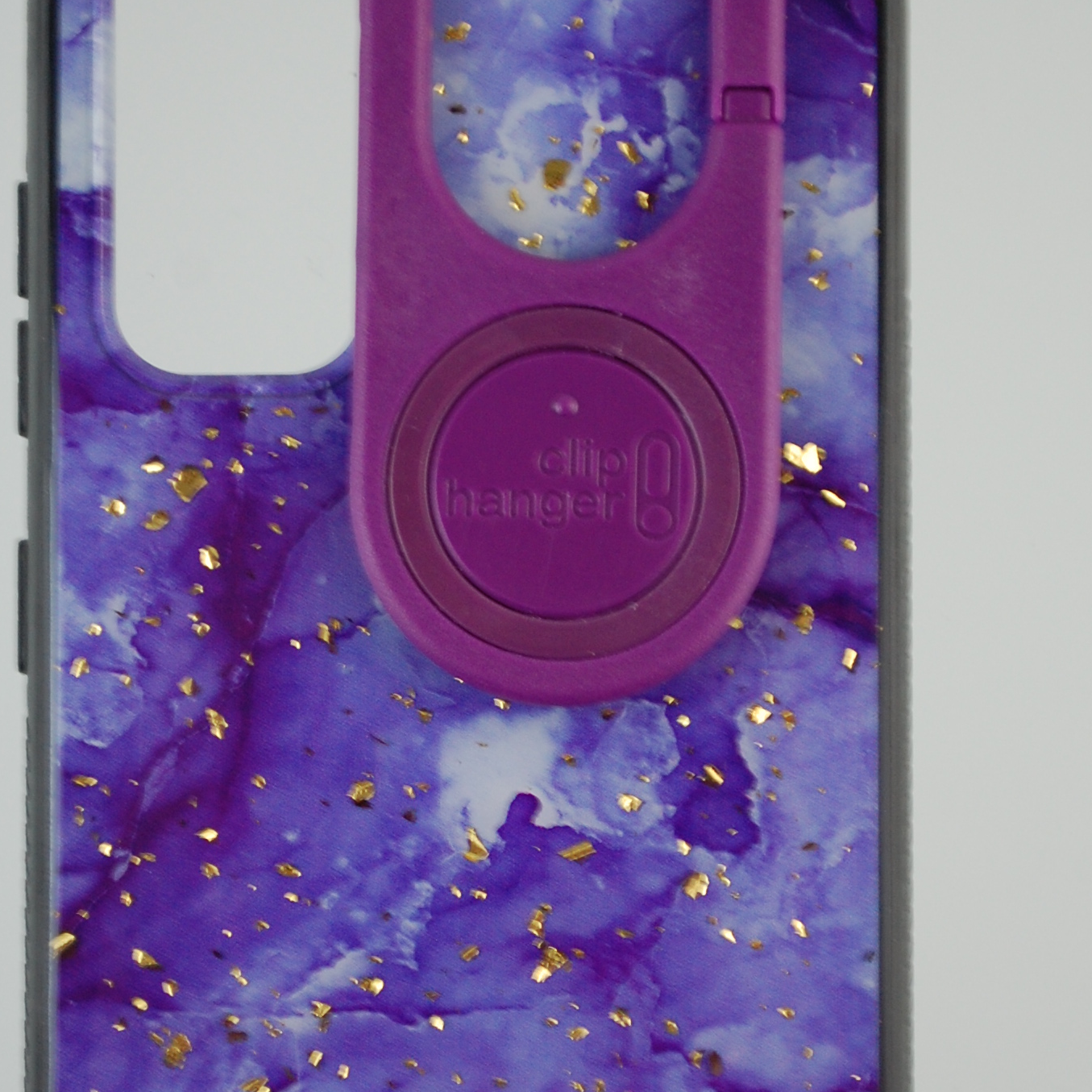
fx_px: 5246
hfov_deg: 11.9
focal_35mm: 147
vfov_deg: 11.9
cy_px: 596
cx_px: 511
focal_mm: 52
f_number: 5.6
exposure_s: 1/30
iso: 500
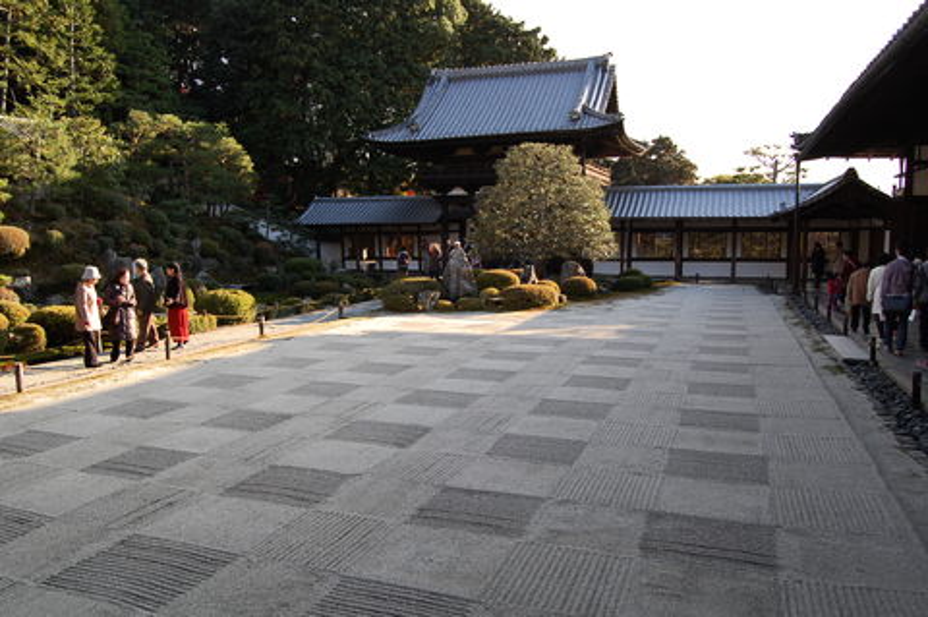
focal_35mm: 27
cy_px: 308
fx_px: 695
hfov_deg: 67.4
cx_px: 464
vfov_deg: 47.8
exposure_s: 1/160
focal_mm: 18
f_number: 6.3
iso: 200
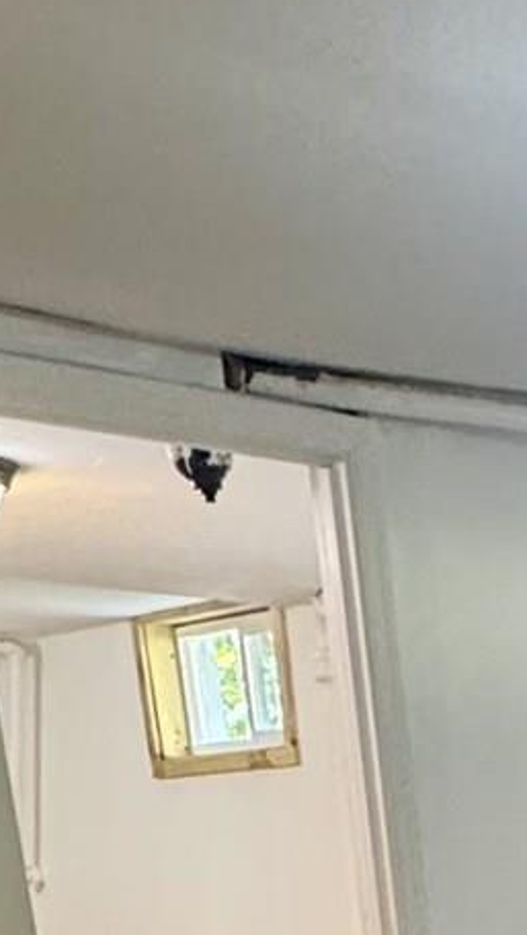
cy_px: 1482
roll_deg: +0.5
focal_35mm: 77
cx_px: 939
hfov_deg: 14.0
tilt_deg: -16.0
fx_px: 1910
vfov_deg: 21.8
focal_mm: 2.22
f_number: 2.2
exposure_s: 1/60
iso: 400
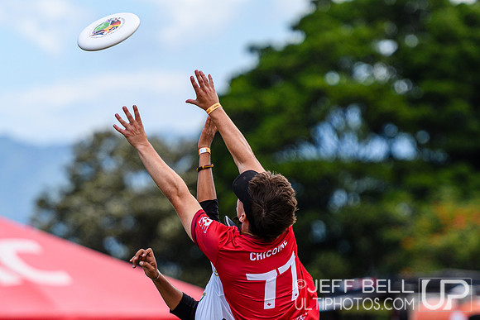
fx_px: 6480
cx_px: 309
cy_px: 264
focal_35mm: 486
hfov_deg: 4.2
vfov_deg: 2.8
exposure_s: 1/1600
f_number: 3.2
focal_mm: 190
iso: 100
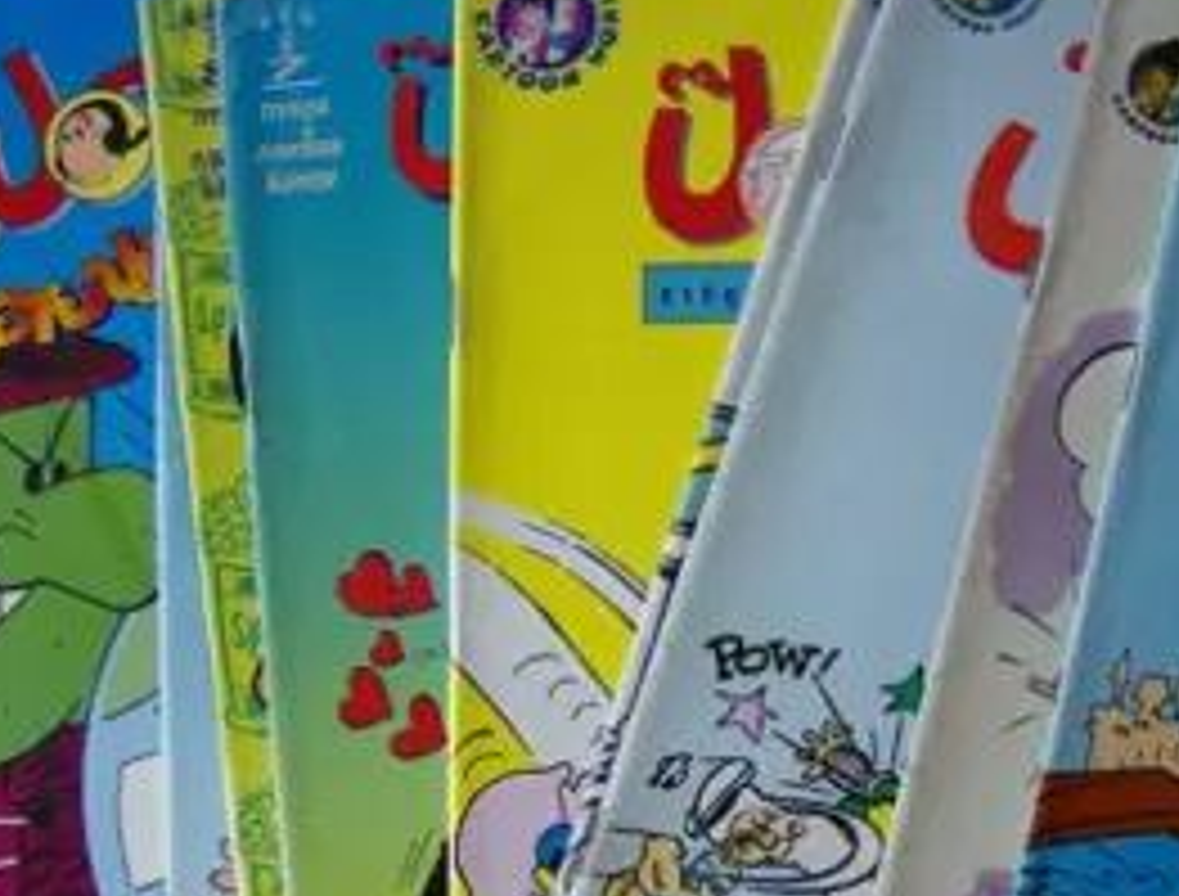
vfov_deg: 22.6
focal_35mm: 65
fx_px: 2224
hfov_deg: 29.4
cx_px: 821
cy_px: 666
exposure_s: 1/63.8
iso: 200
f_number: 2.8
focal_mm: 6
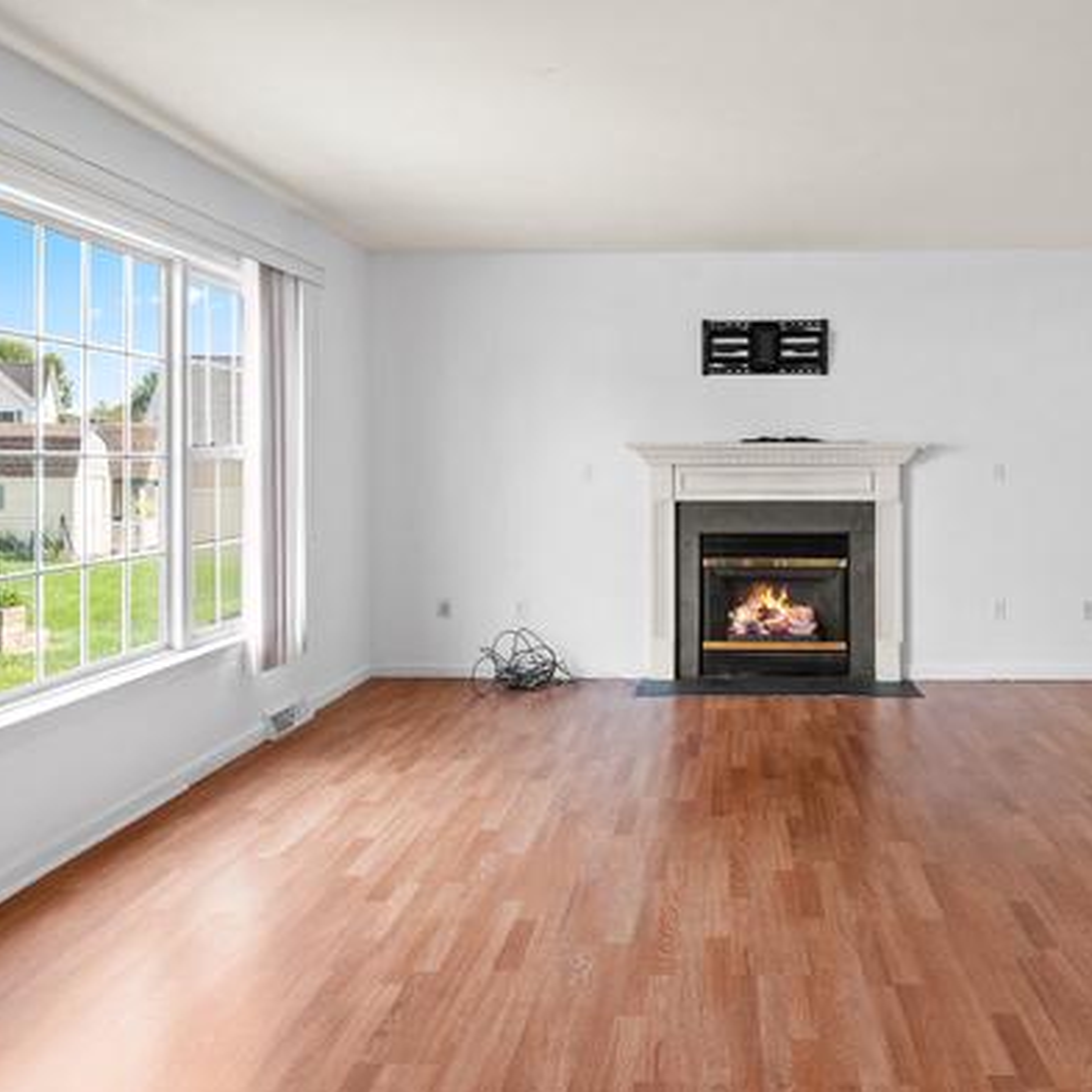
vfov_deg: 52.5
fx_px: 1106
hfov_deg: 51.8
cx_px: 703
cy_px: 502
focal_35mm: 31
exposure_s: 1/13
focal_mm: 14
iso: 400
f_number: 5.6
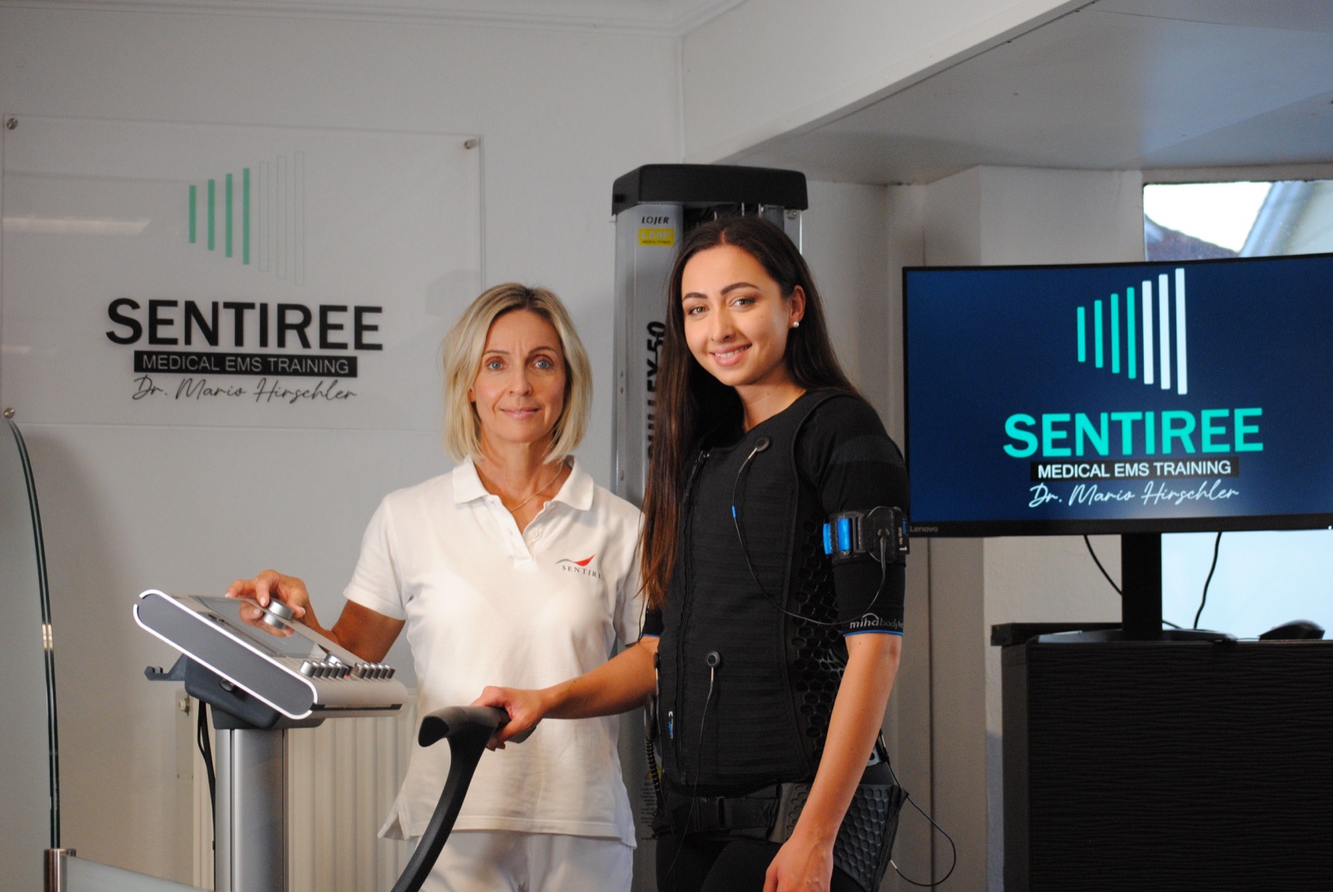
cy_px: 446
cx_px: 666
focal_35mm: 82
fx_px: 3058
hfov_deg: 24.6
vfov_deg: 16.6
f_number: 4
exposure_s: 1/80
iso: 800
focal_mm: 55
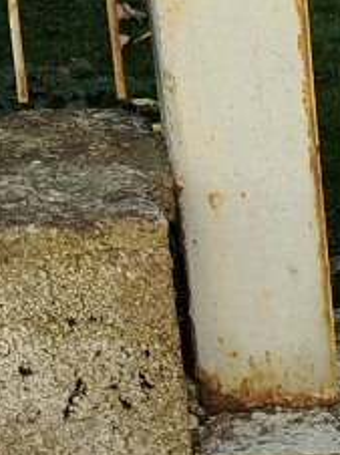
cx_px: 865
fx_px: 2650
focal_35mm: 202
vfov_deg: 9.6
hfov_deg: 6.9
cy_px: 656
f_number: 1.75
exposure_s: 1/100
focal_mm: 5.25
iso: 139
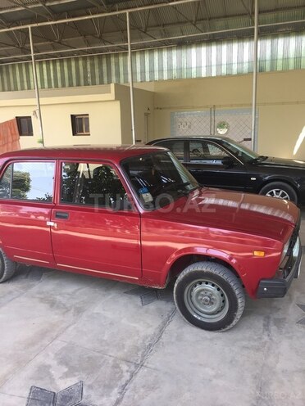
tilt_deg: -11.5
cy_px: 203
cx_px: 152
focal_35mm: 29
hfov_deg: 48.2
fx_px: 341
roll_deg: +2.3
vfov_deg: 61.7
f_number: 2.2
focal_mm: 4.15
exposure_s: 1/100
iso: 32
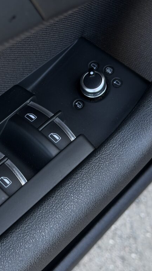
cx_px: 22
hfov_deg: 17.0
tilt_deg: -61.4
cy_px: 135
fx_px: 502
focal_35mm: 70
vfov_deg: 30.2
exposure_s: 1/141
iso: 80
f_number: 1.78
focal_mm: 6.76
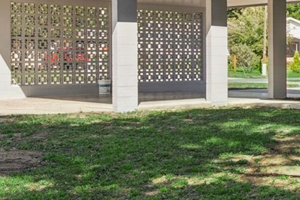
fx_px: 675
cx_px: 480
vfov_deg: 16.8
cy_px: 66
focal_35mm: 81
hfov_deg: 20.5
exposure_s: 1/200
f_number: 9
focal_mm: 23
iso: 400
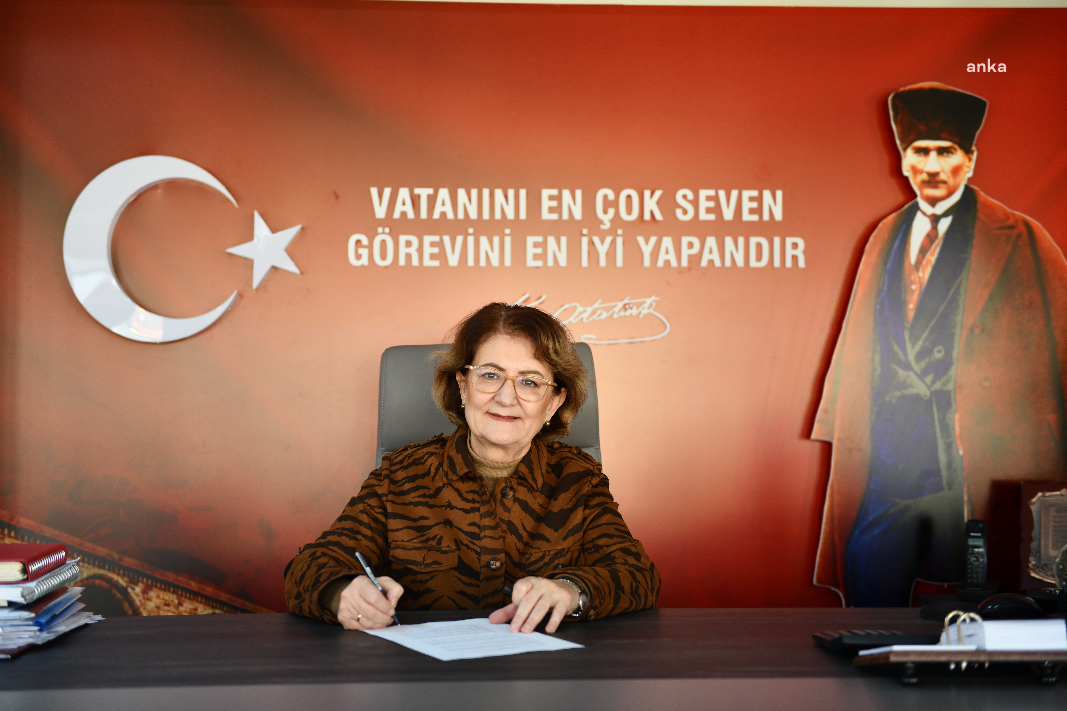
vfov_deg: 24.6
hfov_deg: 36.2
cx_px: 534
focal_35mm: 55
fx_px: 1630
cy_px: 356
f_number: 2.8
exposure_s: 1/200
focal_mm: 55
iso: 400
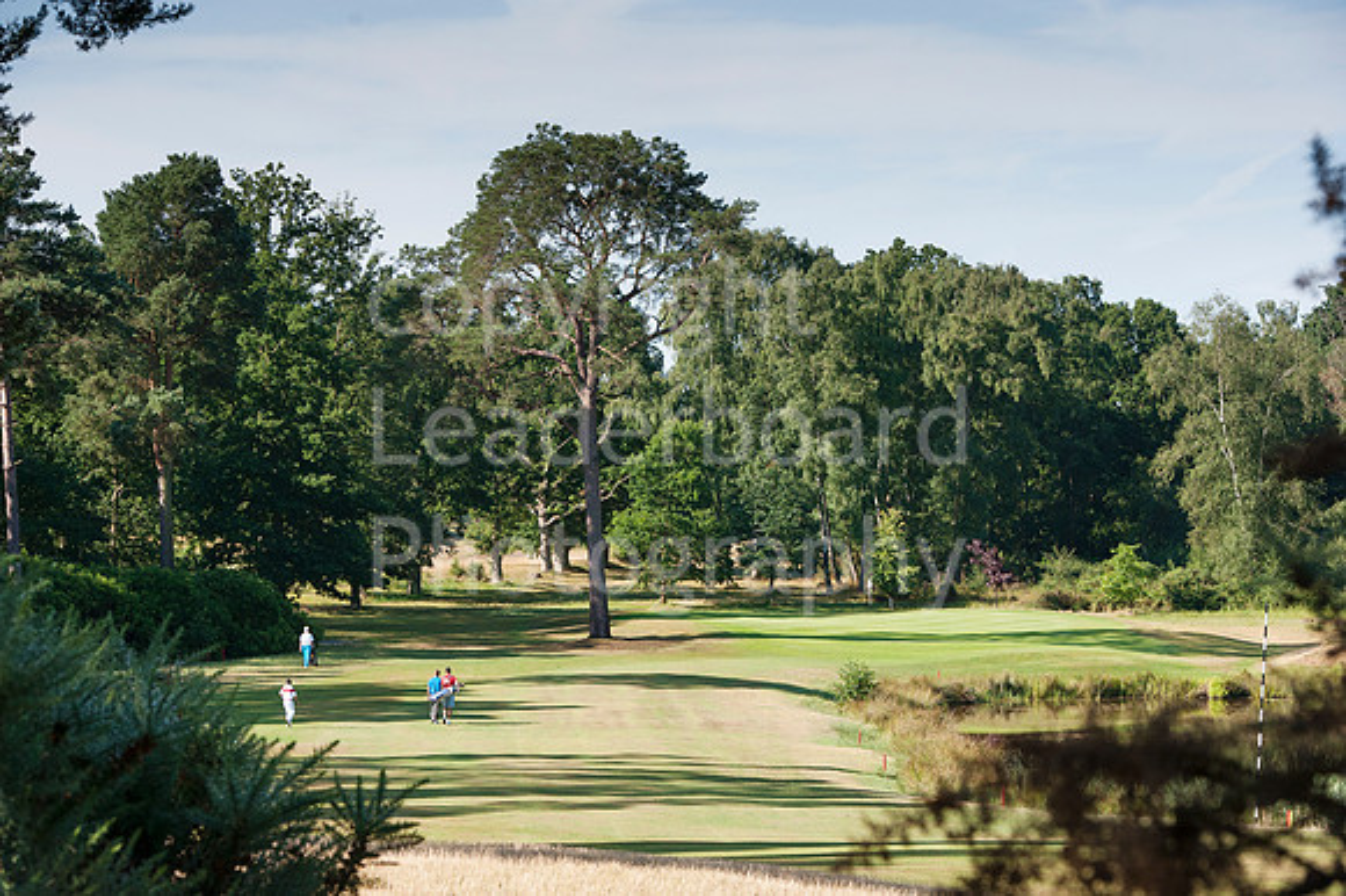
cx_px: 673
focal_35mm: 110
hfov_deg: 18.6
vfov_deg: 12.4
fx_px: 4110
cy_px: 448
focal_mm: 110
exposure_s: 1/1600
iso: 1000
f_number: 8
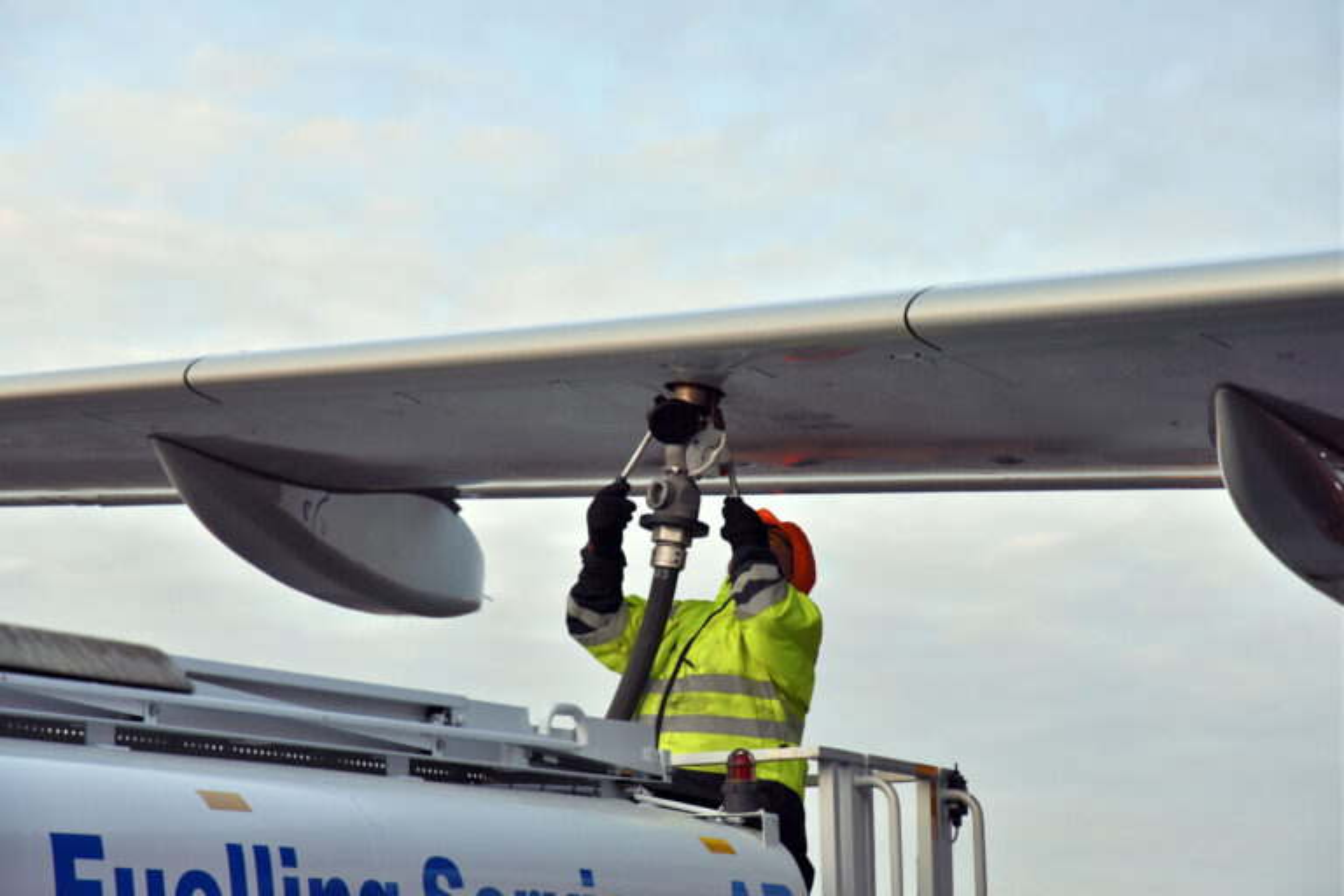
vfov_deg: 11.4
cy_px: 448
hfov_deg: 17.1
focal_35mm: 120
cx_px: 672
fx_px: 4480
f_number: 6.3
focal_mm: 80
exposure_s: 1/640
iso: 800
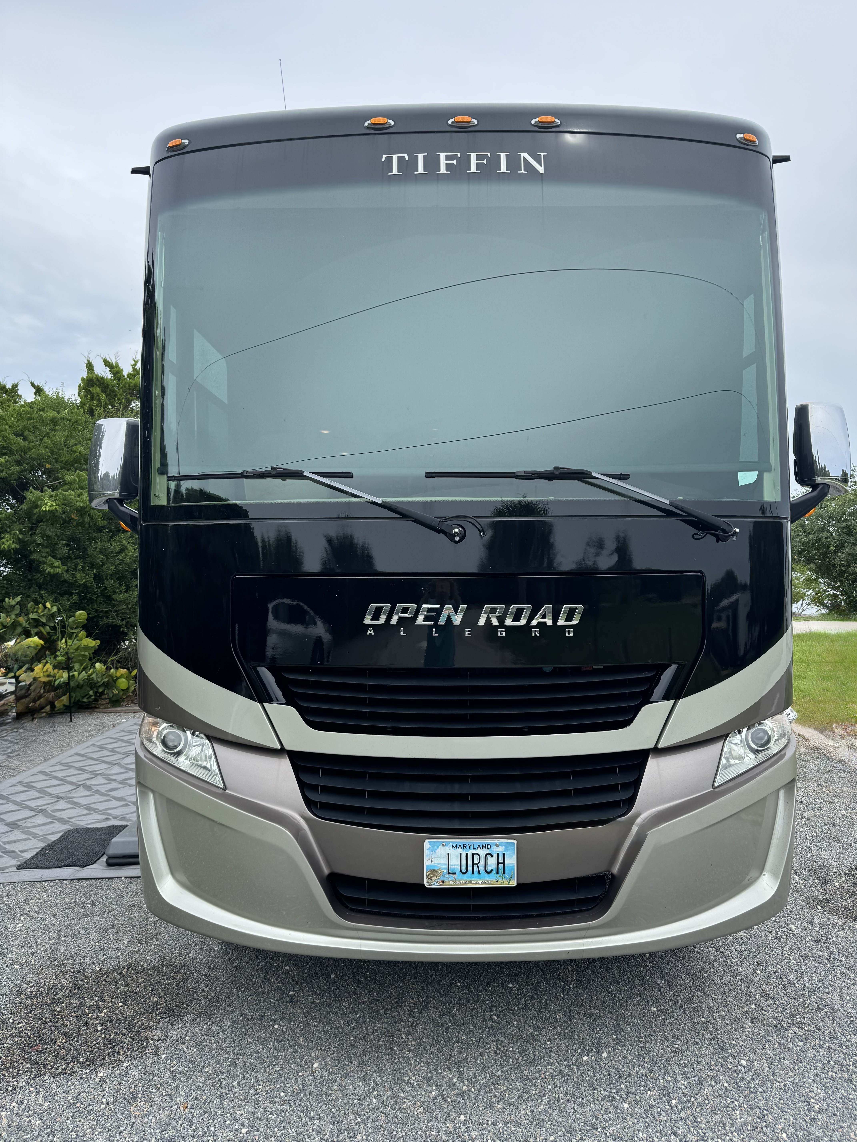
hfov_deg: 56.8
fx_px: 792
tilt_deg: +2.2
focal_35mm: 24
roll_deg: -0.1
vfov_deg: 71.6
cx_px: 428
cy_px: 571
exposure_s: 1/1456
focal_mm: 6.76
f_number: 1.78
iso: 80
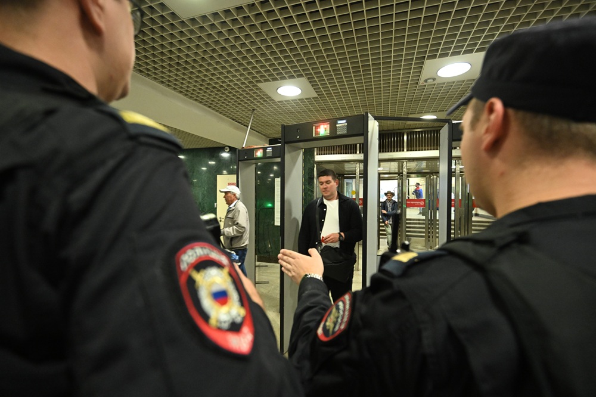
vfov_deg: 73.7
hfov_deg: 96.8
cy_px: 198
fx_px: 265
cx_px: 298
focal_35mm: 16
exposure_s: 1/80
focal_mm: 16
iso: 5000
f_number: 4
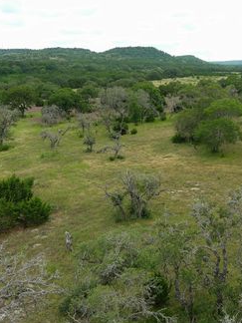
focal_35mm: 43
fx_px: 401
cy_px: 159
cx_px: 195
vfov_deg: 43.8
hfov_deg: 32.6
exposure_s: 1/640
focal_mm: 10.6
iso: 100
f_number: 2.8
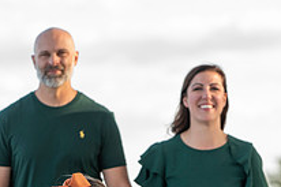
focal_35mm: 423
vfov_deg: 3.2
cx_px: 85
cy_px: 234
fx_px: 3299
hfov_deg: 4.9
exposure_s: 1/320
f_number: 4
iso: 250
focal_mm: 150
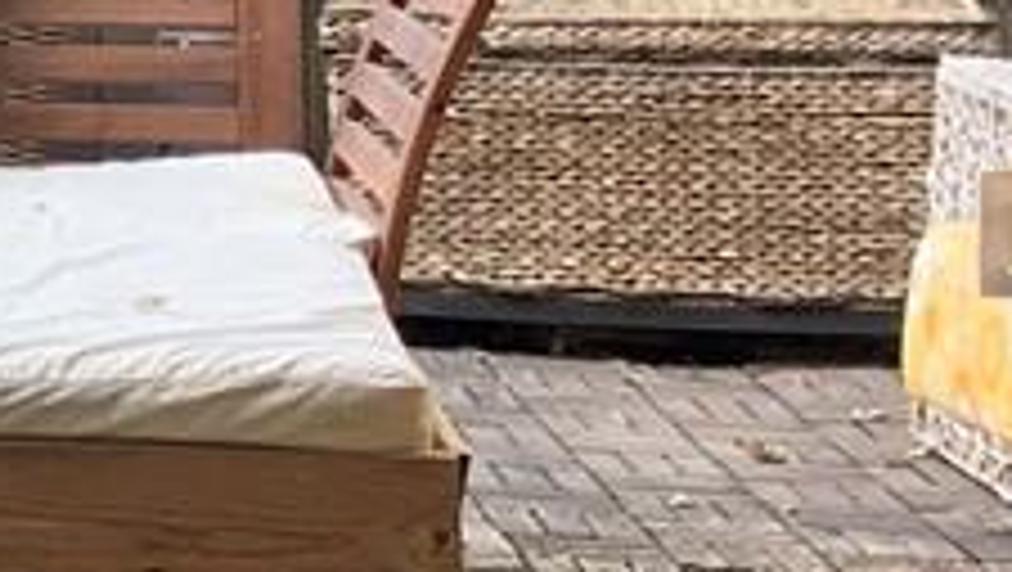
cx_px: -2474
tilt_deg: -5.5
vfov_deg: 6.0
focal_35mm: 201
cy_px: -225
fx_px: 5398
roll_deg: +1.9
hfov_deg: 8.2
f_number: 1.8
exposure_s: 1/121
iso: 50
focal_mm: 4.25
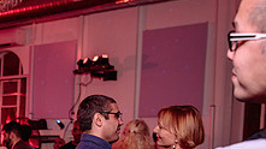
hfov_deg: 23.3
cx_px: -25
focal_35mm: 86
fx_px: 606
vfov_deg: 13.7
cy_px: 175
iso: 800
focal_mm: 29
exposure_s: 1/100
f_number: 3.2
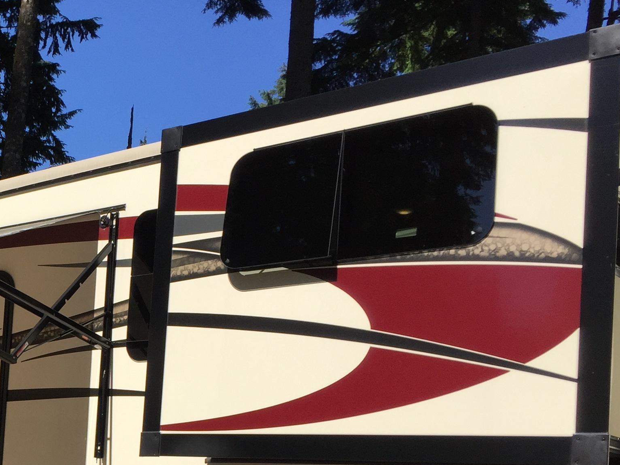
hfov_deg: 28.7
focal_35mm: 62
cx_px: -40
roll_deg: -4.3
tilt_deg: +3.9
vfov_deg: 23.0
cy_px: 432
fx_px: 1110
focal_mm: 4.15
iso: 32
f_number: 2.2
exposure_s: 1/1799
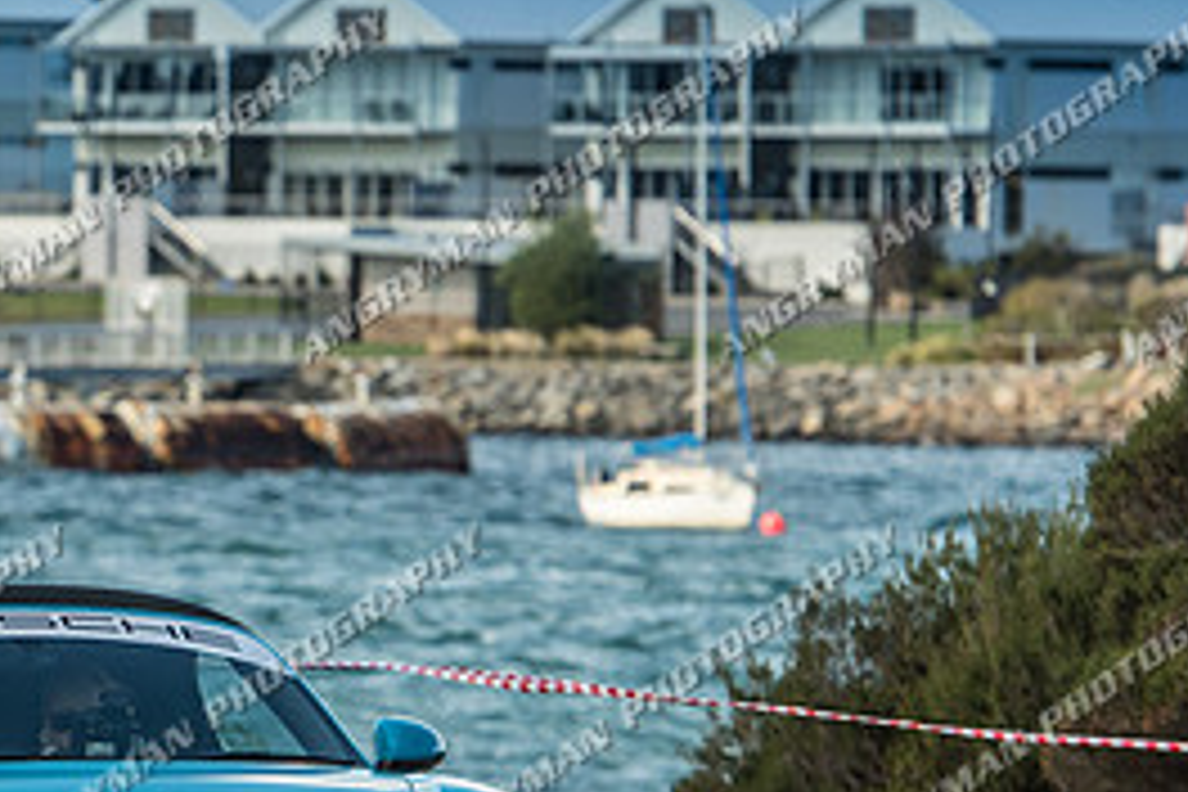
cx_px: 10
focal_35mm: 602
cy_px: 549
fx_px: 19864
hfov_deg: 3.4
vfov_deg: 2.3
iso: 200
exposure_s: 1/1600
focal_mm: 170
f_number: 4
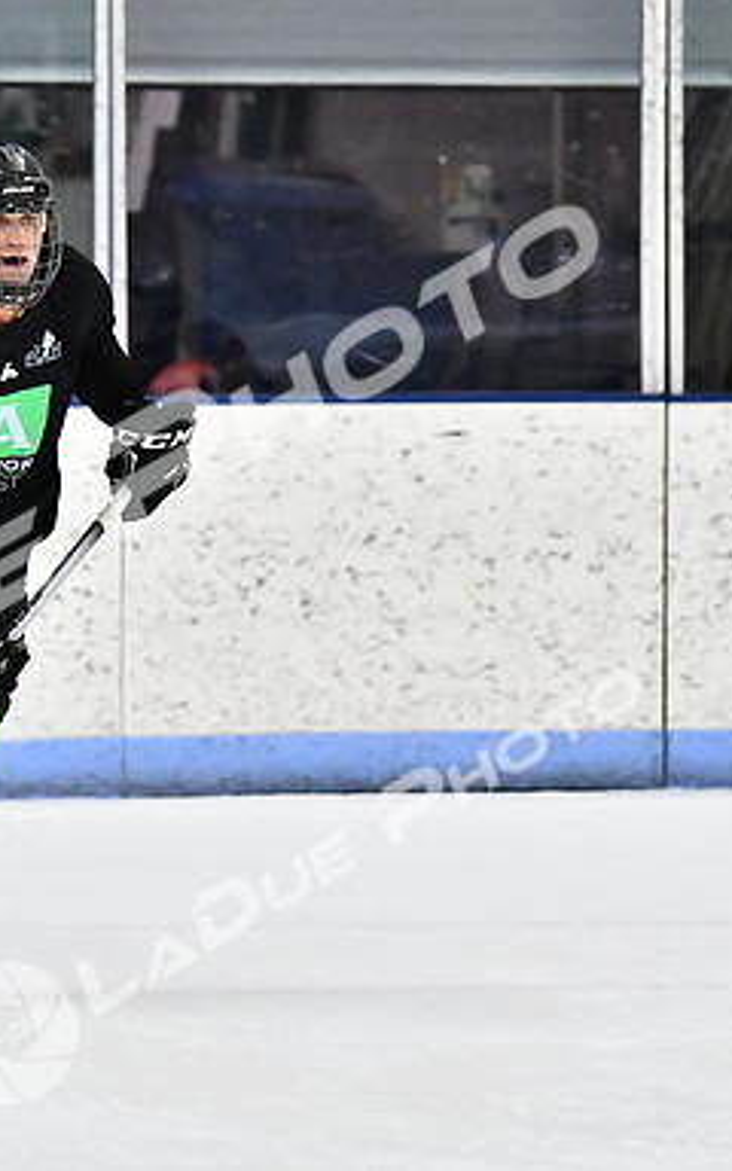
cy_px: 584
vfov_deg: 7.0
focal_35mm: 300
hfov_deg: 4.4
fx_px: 9576
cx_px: -70
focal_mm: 130
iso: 6400
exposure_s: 1/1250
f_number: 2.8
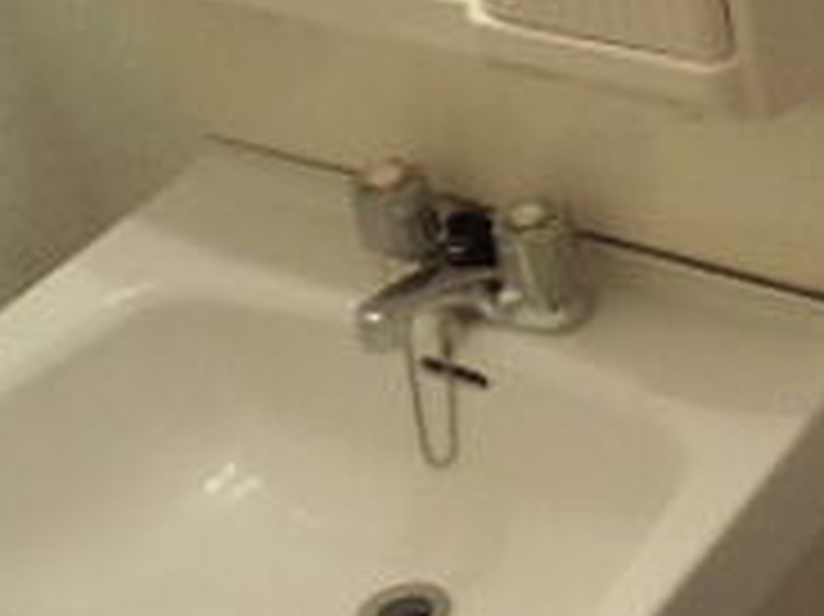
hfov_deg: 20.5
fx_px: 1998
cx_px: 1171
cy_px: 427
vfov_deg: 17.5
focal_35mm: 84
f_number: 3
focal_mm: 4.24
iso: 800
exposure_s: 1/60
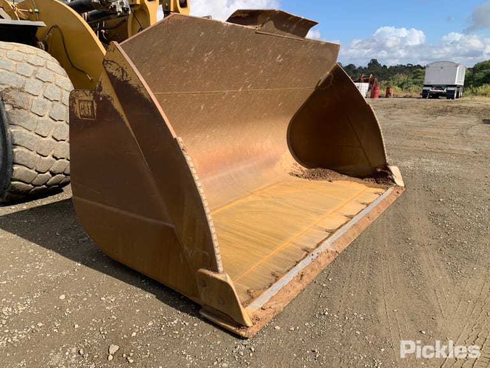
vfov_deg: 53.1
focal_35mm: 26
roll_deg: +0.6
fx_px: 368
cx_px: 245
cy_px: 184
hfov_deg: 67.3
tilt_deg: -17.9
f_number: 1.8
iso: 25
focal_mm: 4.25
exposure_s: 1/1447
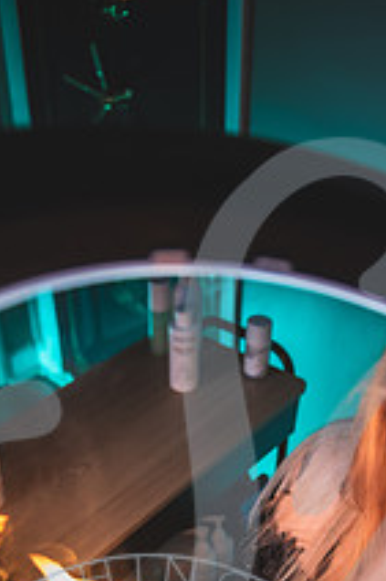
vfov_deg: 34.8
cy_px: 600
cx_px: 274
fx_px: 822
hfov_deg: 26.2
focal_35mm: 51
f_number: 2.8
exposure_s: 1/200
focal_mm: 24
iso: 200
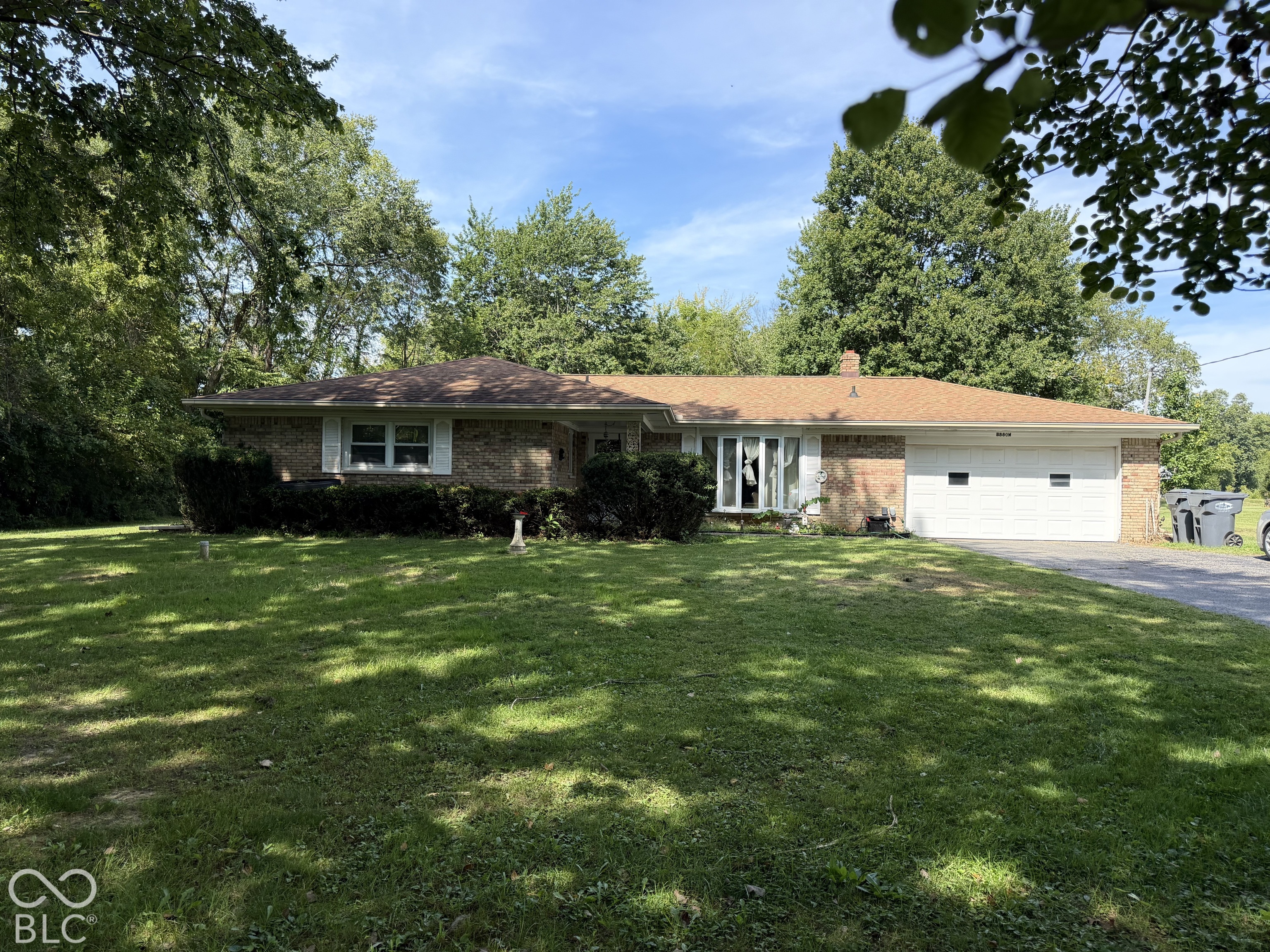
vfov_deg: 56.8
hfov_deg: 71.6
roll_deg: -1.1
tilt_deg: +0.8
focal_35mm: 24
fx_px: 881
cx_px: 635
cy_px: 476
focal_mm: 6.76
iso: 100
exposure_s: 1/1949
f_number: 1.78
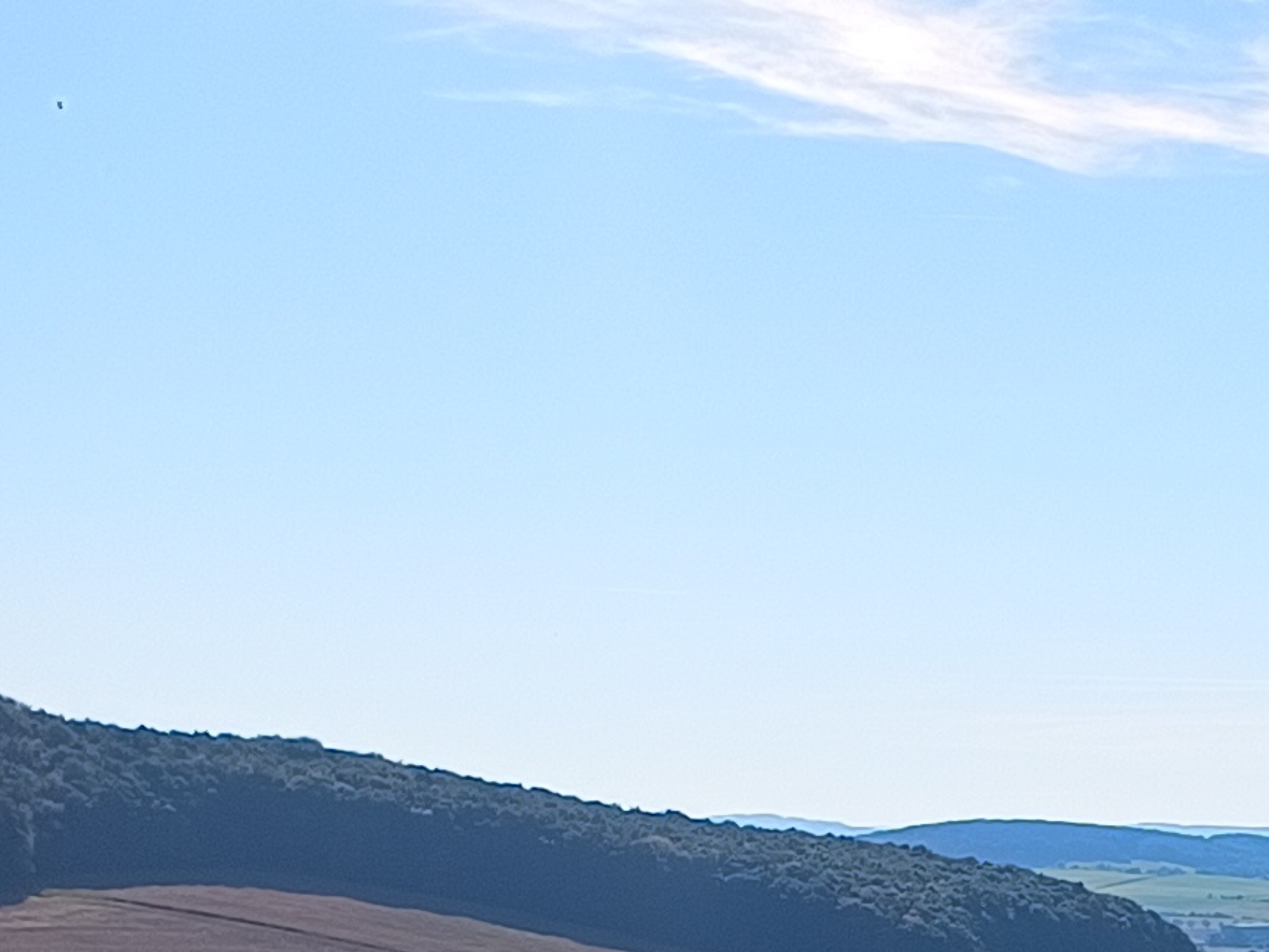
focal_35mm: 114
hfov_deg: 15.7
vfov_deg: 12.0
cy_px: 1683
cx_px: 1989
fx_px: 4180
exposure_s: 1/4464
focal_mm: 5.89
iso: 106
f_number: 1.4
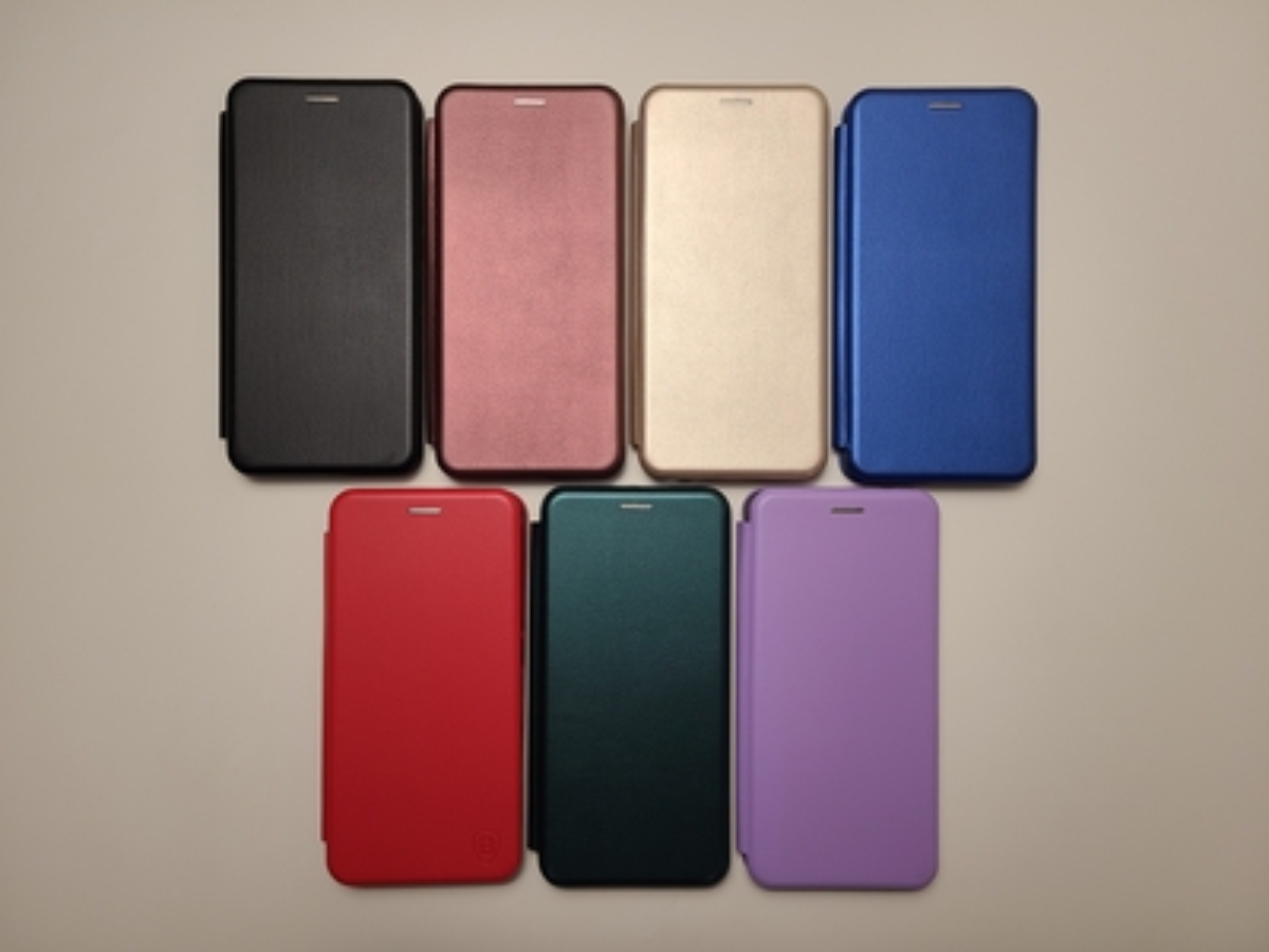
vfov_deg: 53.1
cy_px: 476
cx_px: 634
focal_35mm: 26
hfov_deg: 67.3
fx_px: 953
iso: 64
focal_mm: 5.4
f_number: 1.8
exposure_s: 1/100
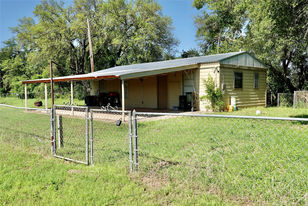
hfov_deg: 61.9
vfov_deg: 43.6
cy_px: 103
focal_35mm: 30
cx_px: 154
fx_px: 257
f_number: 4
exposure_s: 1/640
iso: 100
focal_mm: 11.03
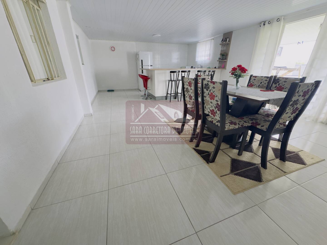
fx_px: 132
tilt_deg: -23.6
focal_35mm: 14
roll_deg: +0.4
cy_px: 122
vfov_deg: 85.7
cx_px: 164
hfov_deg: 102.1
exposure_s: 1/99
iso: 320
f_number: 2.2
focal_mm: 2.22
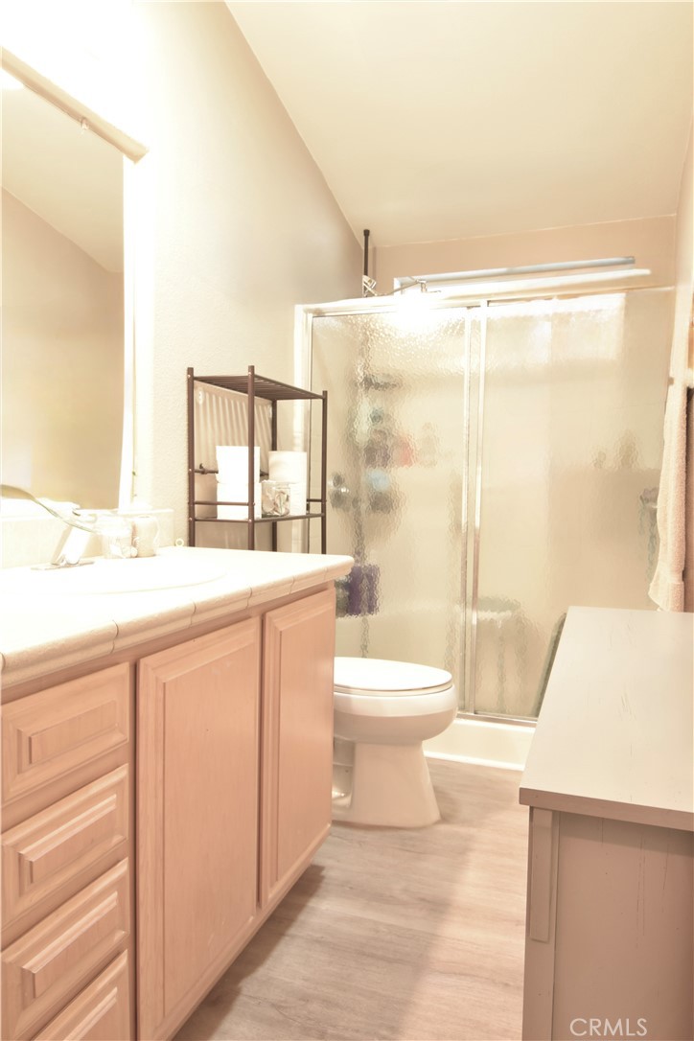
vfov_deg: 73.7
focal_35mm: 24
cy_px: 520
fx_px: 694
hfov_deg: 53.1
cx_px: 347
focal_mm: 16
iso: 400
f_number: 11
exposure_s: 1.6
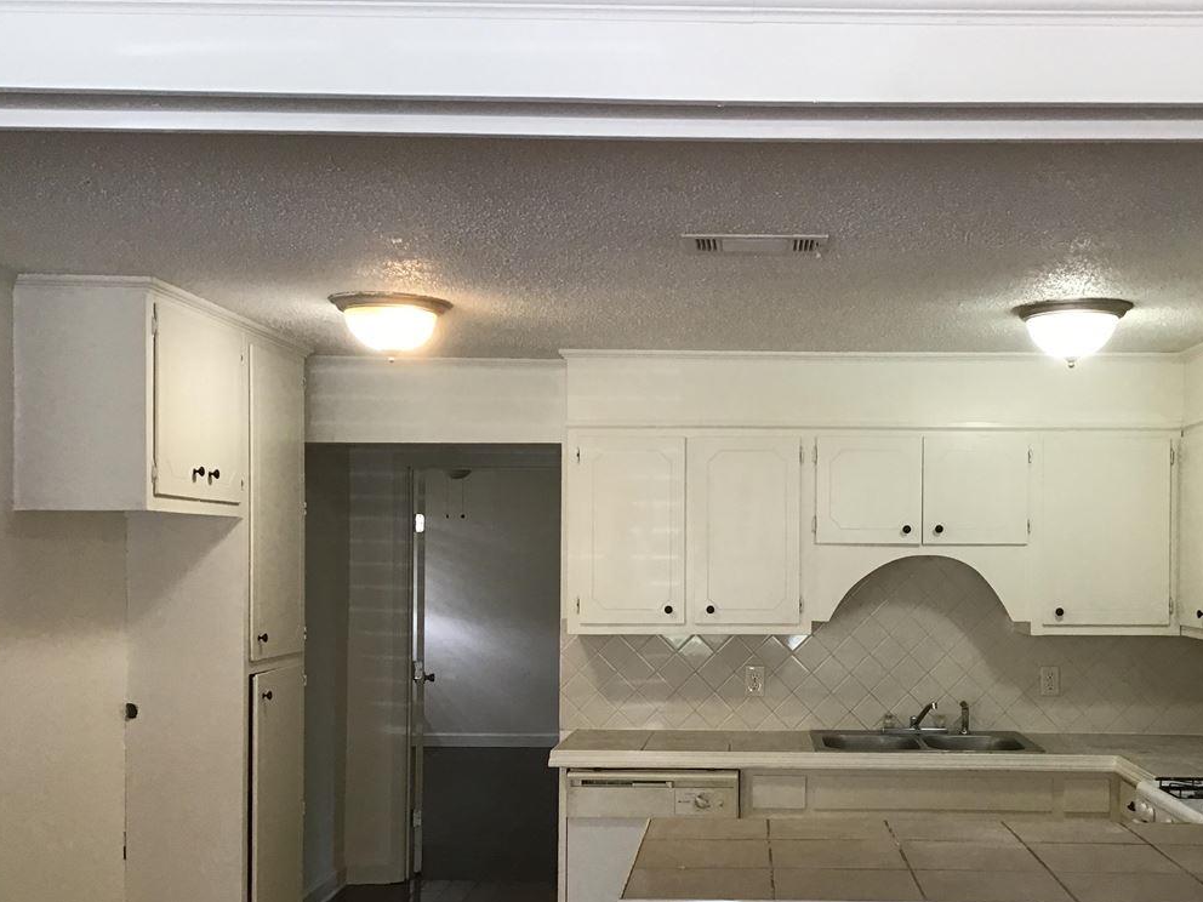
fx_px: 1390
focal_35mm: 40
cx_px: 763
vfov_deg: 35.8
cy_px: 560
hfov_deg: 46.3
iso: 80
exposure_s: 1/30
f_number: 2.4
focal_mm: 3.3
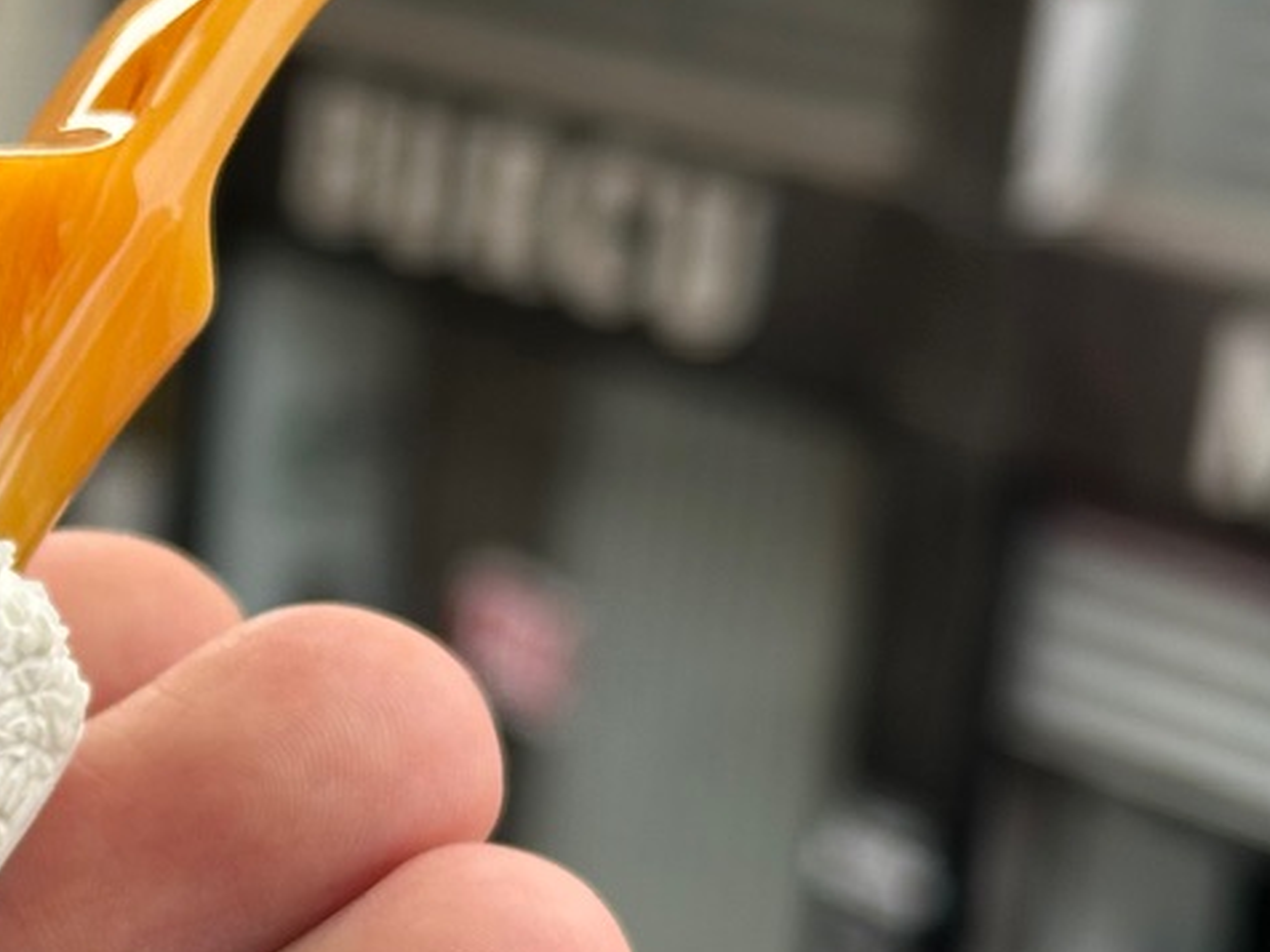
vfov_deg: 11.4
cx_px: -424
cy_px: 776
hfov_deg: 14.6
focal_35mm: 129
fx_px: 4733
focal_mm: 6.86
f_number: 1.78
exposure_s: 1/872
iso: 64
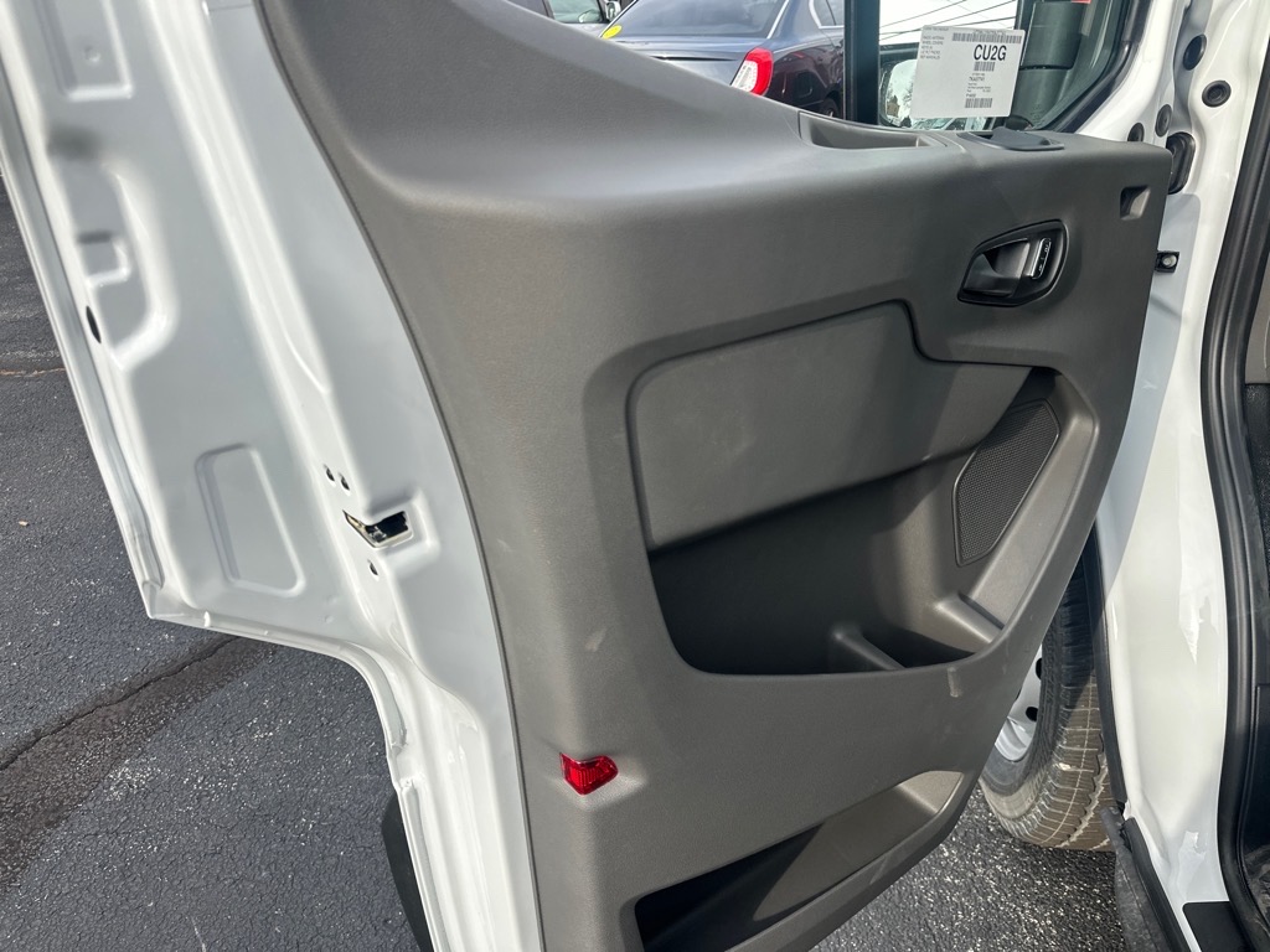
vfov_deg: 56.8
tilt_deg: -23.4
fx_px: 881
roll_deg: +6.7
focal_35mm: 24
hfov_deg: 71.6
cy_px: 476
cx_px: 635
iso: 80
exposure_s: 1/810
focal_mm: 6.86
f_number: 1.78
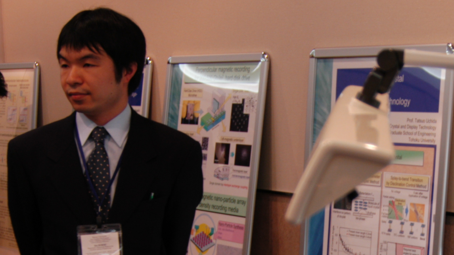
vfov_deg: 11.9
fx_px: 1192
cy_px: 331
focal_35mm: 99
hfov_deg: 21.1
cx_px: 404
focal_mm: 24
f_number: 3.5
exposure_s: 1/20
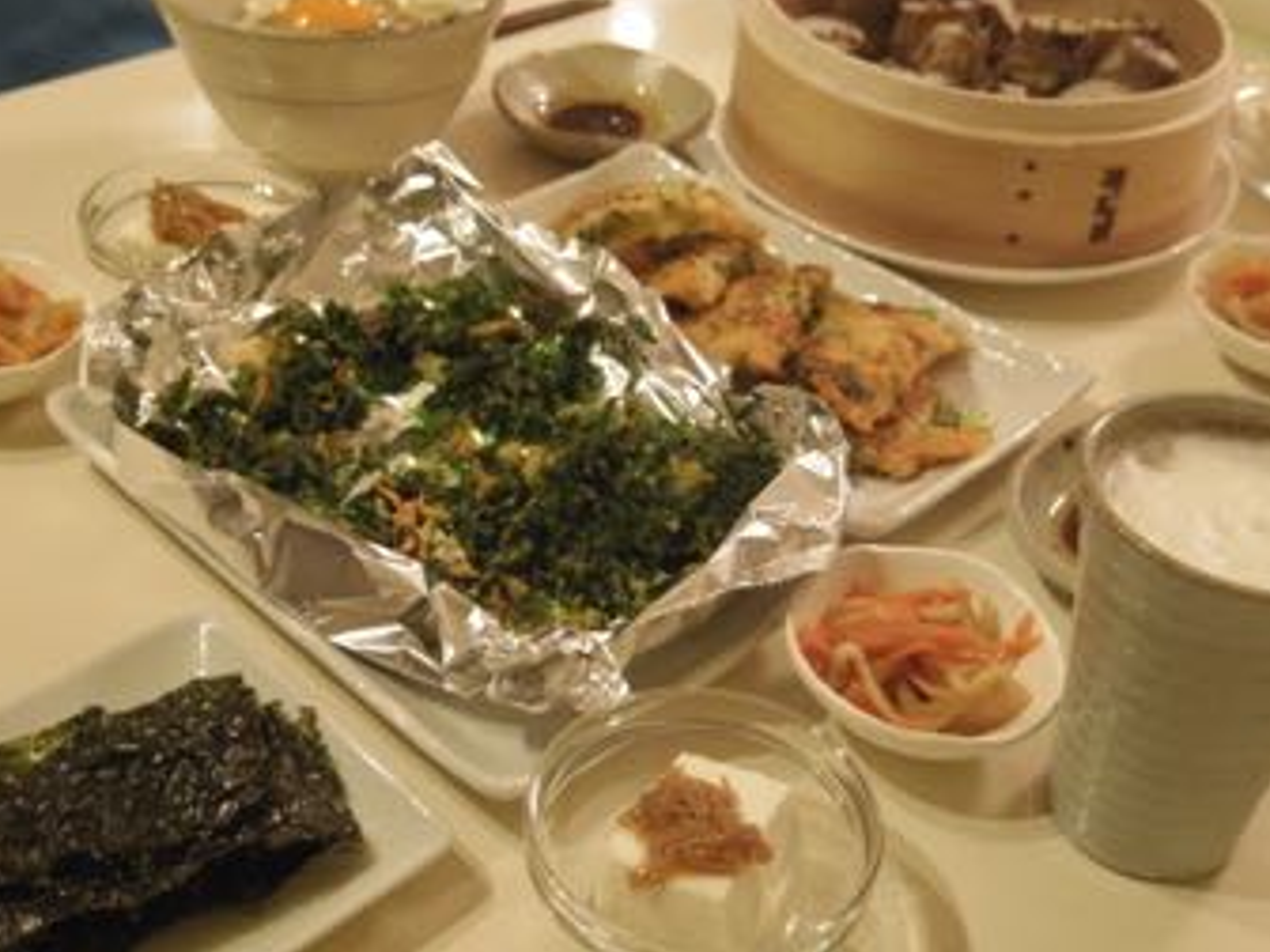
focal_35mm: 49
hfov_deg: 38.9
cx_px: 631
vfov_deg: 29.7
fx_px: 1798
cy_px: 485
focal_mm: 8.5
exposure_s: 1/160
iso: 1600
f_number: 2.2
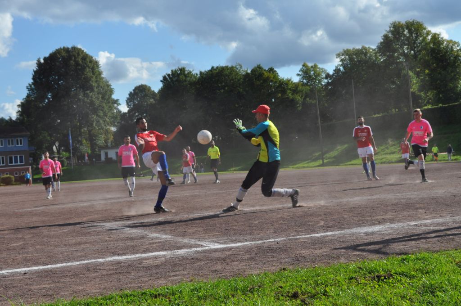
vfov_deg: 21.5
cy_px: 153
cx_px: 230
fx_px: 806
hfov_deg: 31.9
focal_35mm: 63
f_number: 9
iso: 200
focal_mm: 42
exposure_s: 1/320
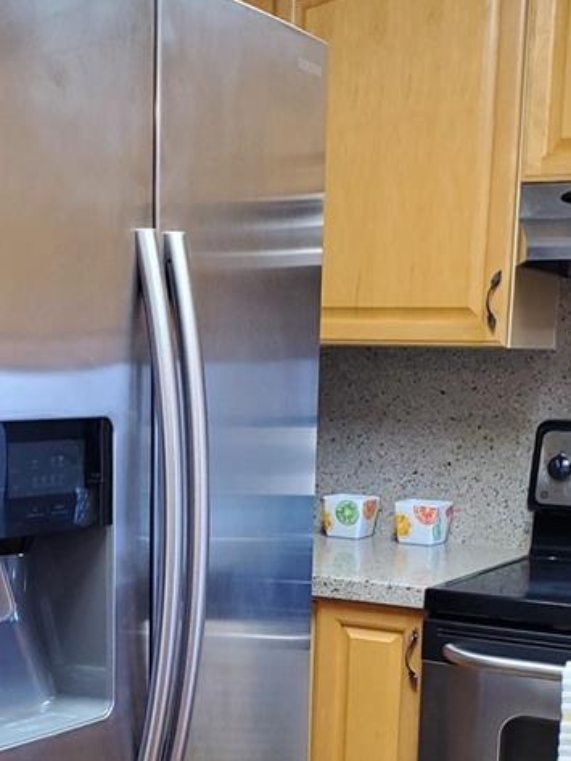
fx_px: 1451
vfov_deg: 28.8
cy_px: 602
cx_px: 132
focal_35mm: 66
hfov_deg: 22.0
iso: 250
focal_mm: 4.3
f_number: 2.4
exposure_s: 1/39
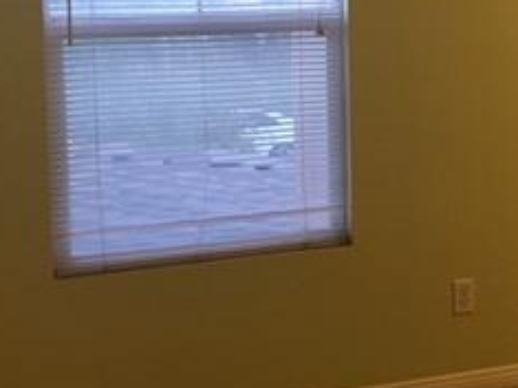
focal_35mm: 79
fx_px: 1182
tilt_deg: -5.6
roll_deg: +0.1
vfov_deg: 18.4
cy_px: 46
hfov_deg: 23.1
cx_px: 586
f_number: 2.2
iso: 125
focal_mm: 4.15
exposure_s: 1/30
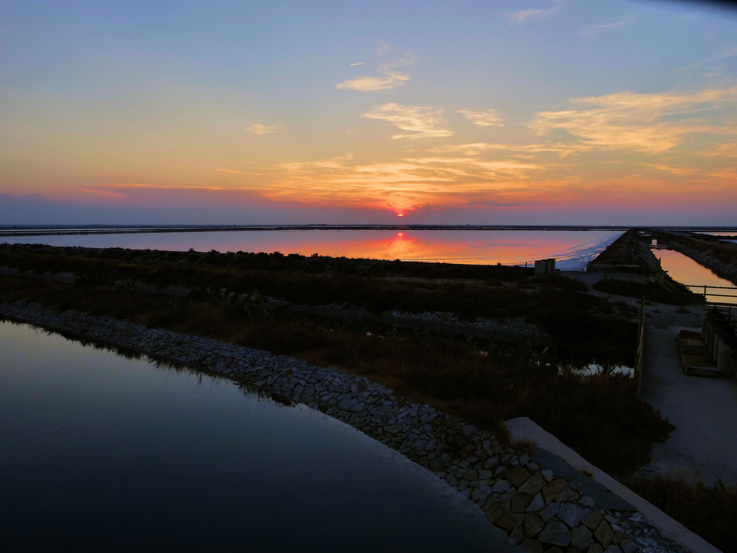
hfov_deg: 71.6
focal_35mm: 24
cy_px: 276
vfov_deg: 56.8
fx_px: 511
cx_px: 368
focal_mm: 12
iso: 200
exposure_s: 1/320
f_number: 7.1
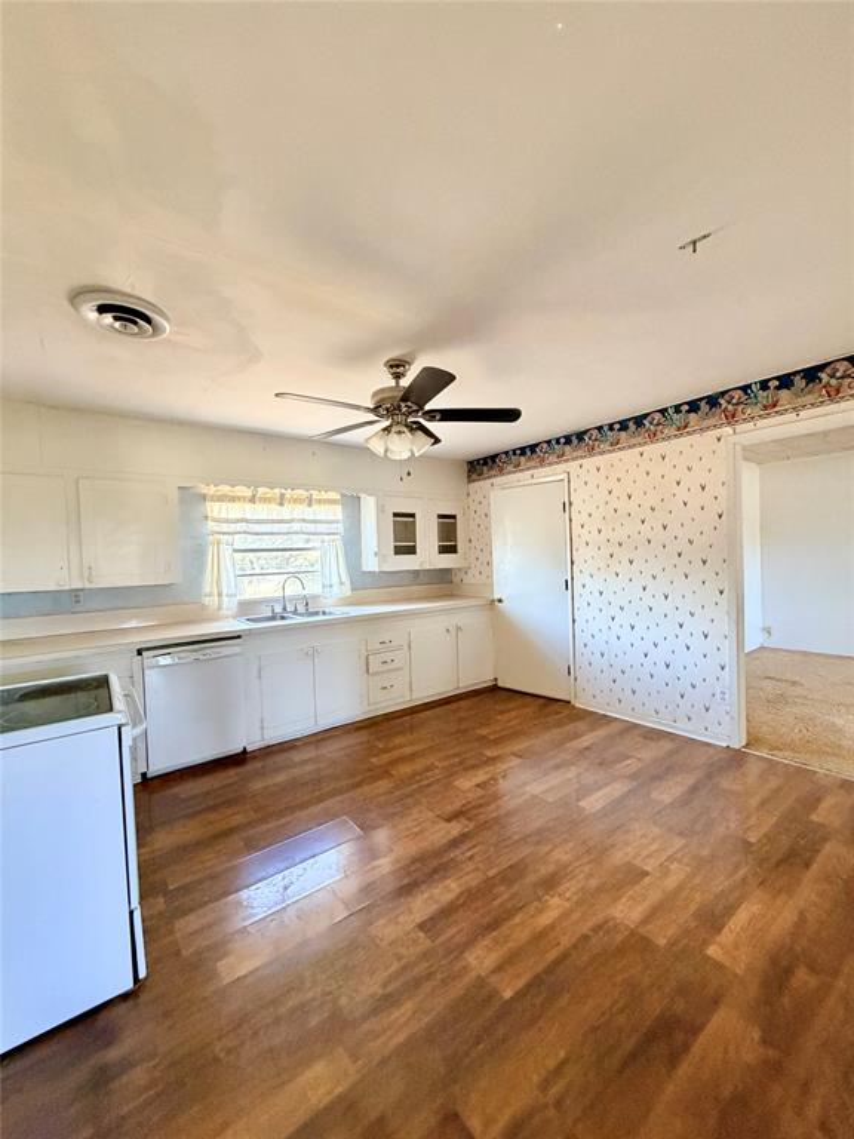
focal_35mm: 14
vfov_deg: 102.1
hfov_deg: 85.7
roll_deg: +2.8
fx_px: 461
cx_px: 427
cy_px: 570
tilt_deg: -1.0
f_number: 2.2
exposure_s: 1/60
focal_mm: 2.22
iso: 400
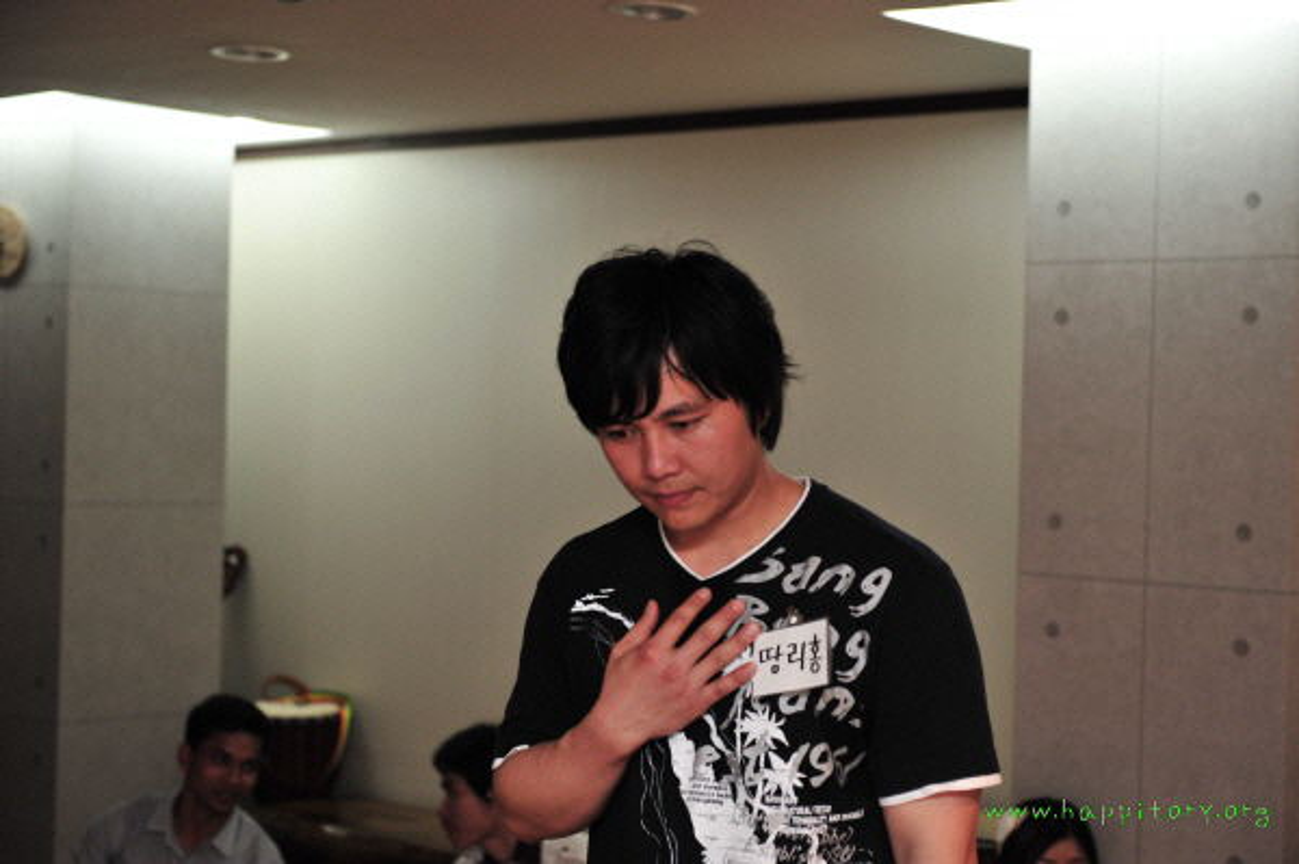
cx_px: 650
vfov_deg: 19.4
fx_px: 2524
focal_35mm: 70
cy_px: 432
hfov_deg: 28.9
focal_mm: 70
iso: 1600
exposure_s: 1/160
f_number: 4
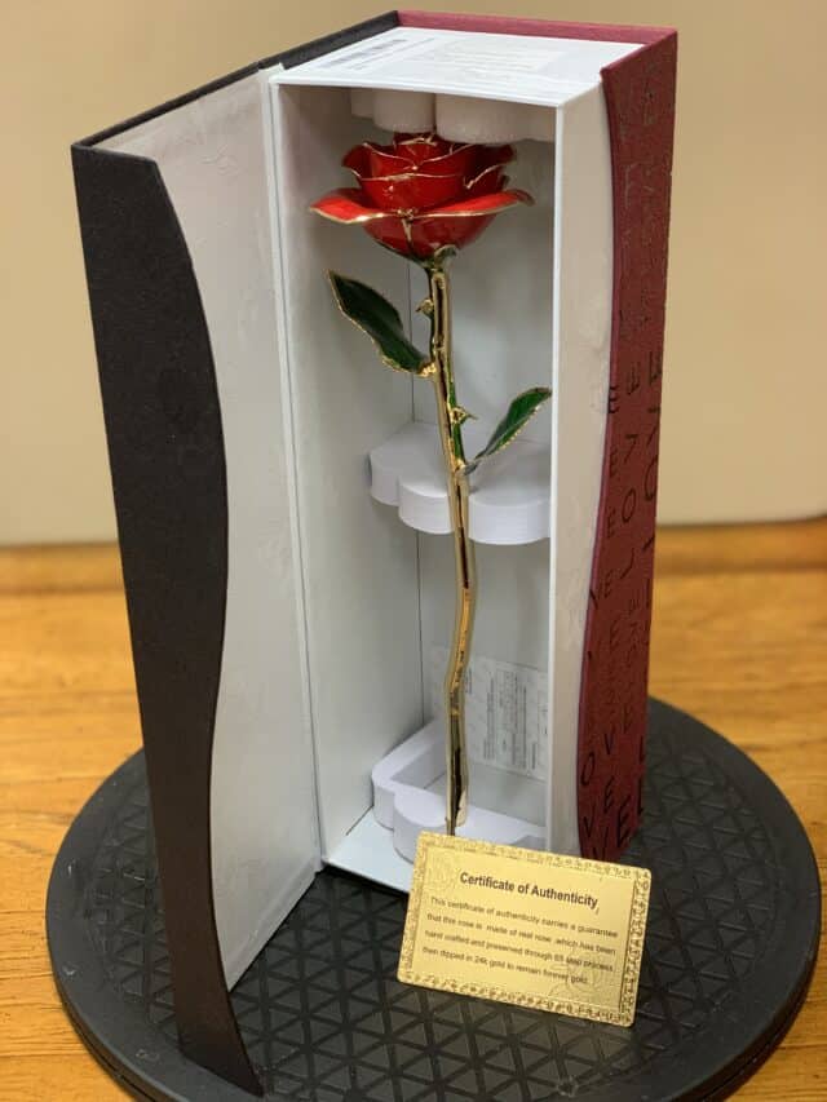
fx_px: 1656
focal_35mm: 52
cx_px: 414
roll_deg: +1.8
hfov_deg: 28.0
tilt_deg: -28.0
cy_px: 551
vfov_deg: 36.8
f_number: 2.4
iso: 250
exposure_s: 1/60
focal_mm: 6
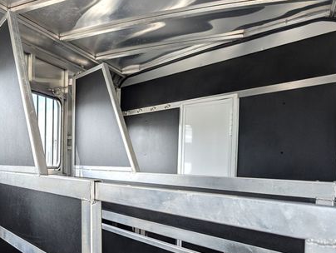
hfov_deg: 46.9
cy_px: 180
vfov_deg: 37.2
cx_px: 79
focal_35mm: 38
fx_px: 369
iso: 19
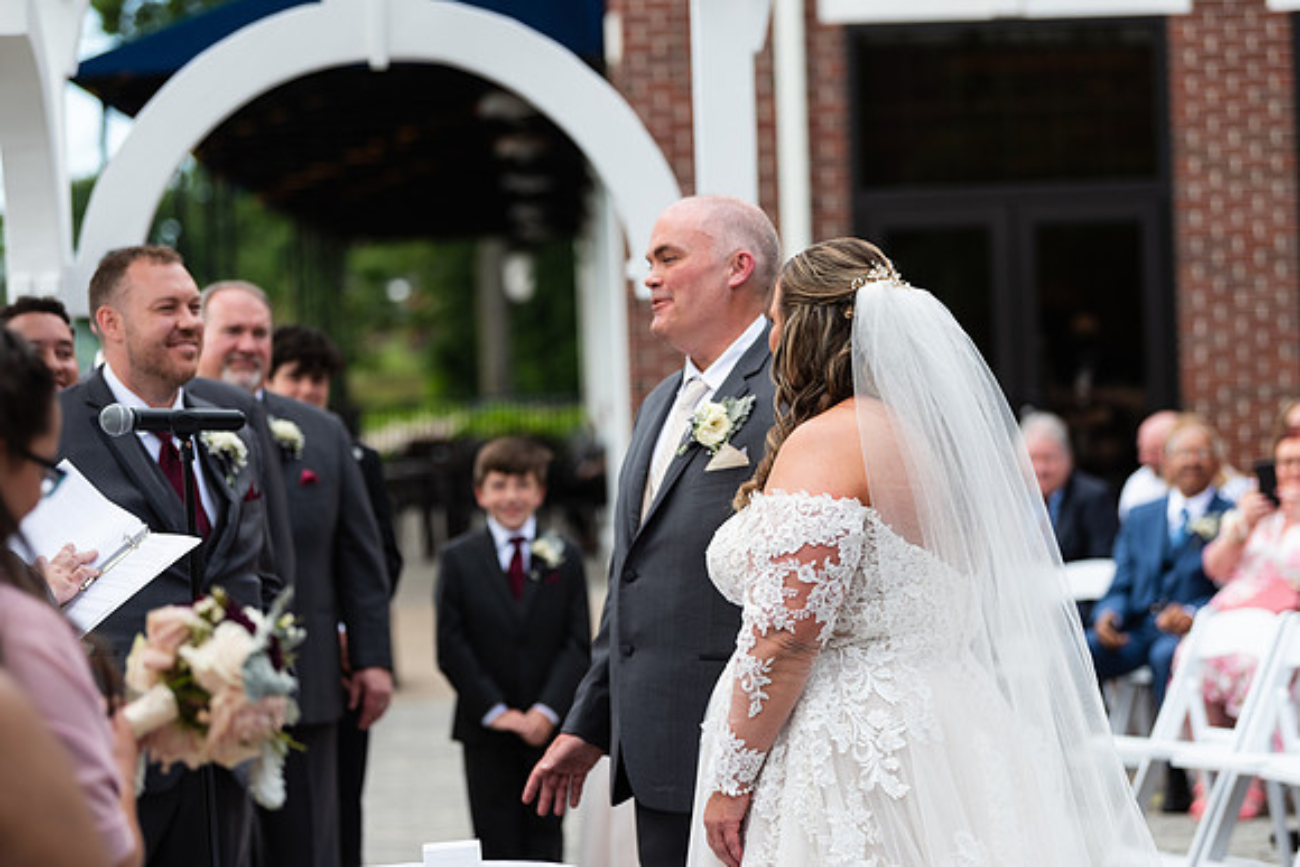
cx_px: 650
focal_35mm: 107
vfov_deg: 12.9
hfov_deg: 19.2
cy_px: 434
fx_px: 3848
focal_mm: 102
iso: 64
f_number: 2.8
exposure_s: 1/640
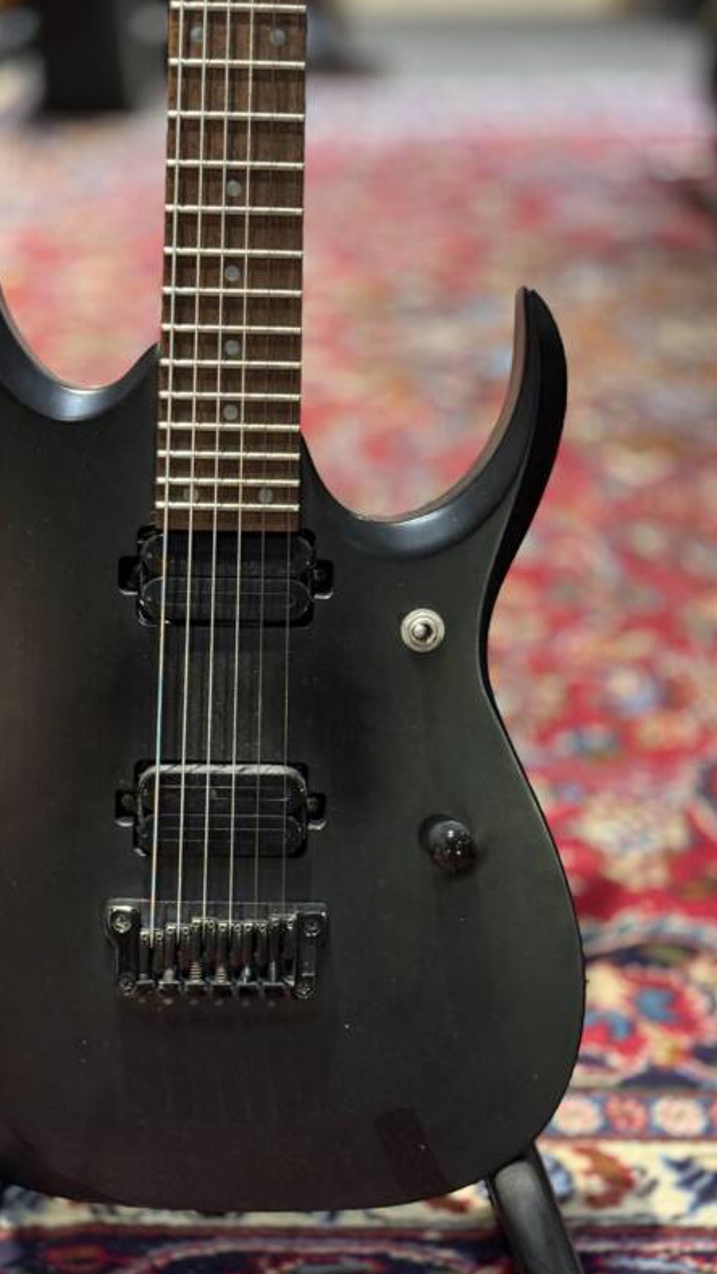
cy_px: 638
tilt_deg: -24.3
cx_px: 247
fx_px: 1791
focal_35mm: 53
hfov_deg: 22.6
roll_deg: +0.6
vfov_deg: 39.2
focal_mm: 6.76
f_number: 1.78
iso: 500
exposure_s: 1/30
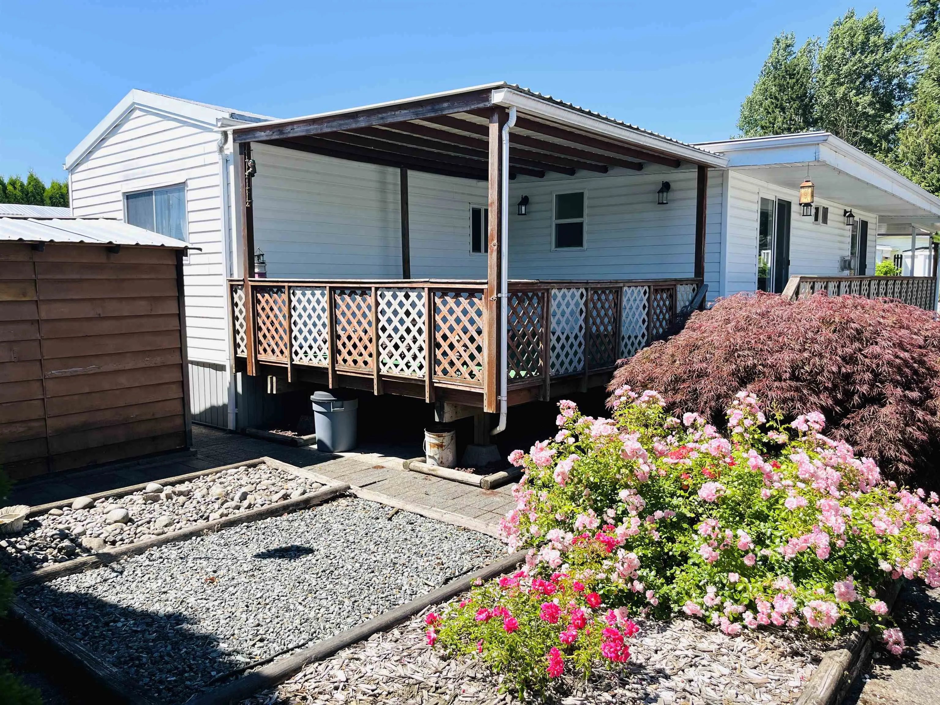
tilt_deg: -3.8
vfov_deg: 53.1
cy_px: 352
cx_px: 470
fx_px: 706
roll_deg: +0.6
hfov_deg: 67.3
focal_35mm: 26
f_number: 1.6
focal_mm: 5.1
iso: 50
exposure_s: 1/1890
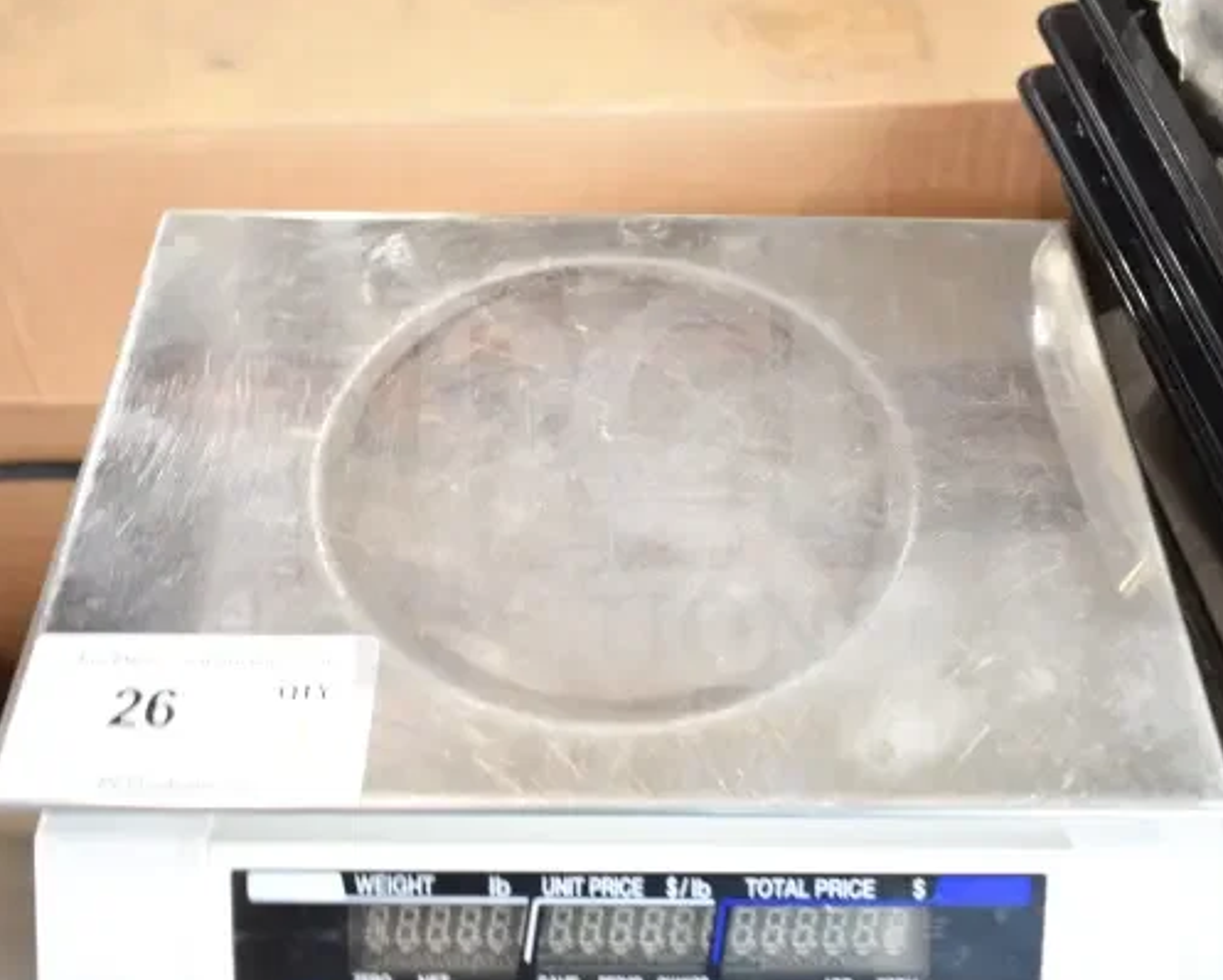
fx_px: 1376
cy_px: 491
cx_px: 630
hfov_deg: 47.9
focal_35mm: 38
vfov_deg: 39.2
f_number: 3.8
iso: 280
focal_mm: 22
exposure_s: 1/30
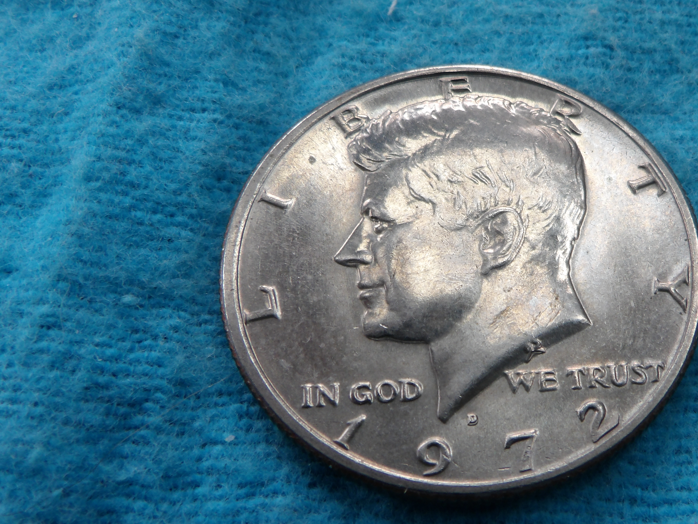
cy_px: 261
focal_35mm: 48
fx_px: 968
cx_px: 486
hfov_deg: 39.0
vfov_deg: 30.3
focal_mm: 6.2
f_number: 4.5
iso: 100
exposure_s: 1/36
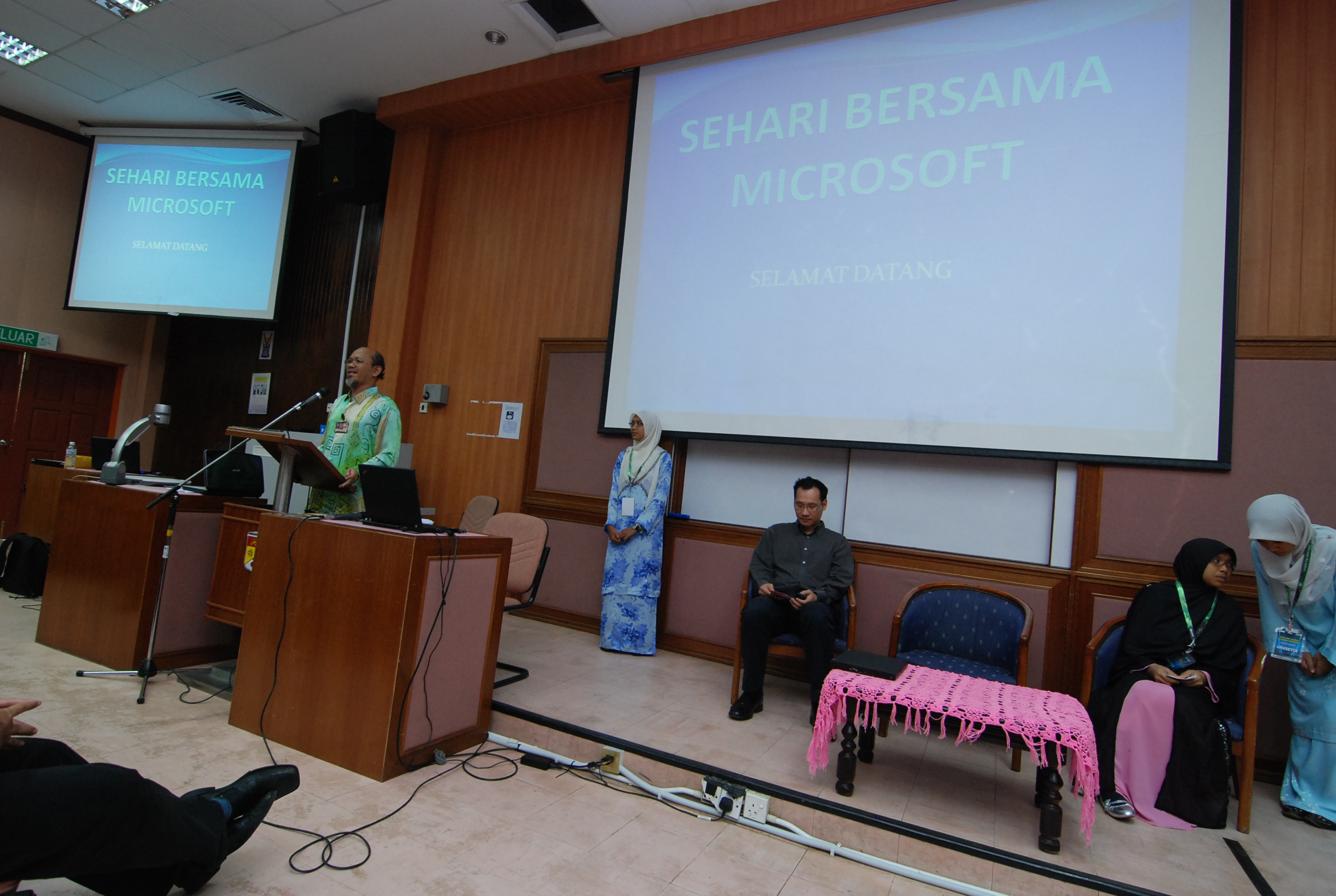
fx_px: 669
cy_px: 448
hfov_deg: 89.9
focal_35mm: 18
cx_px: 668
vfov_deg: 67.6
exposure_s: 1/60
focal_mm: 12
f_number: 4.5
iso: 640
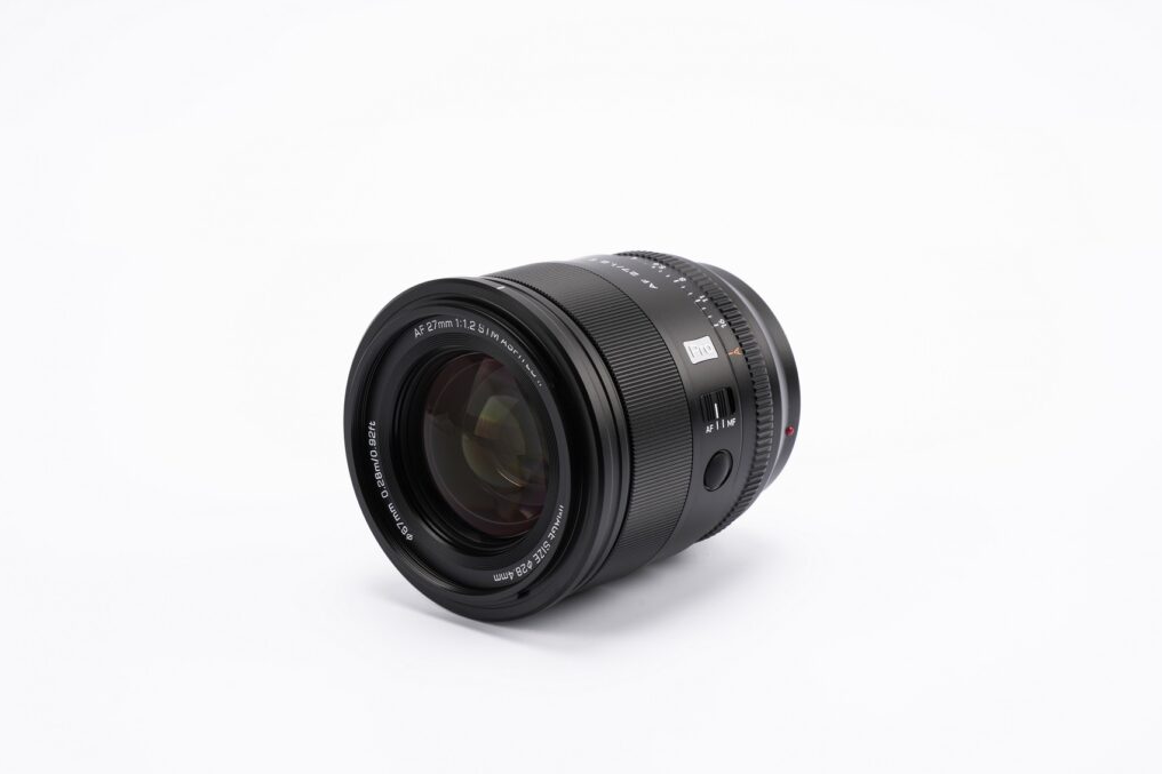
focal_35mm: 130
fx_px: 4195
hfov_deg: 15.8
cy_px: 389
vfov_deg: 10.5
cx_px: 583
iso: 100
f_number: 16
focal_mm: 129
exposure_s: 1/100
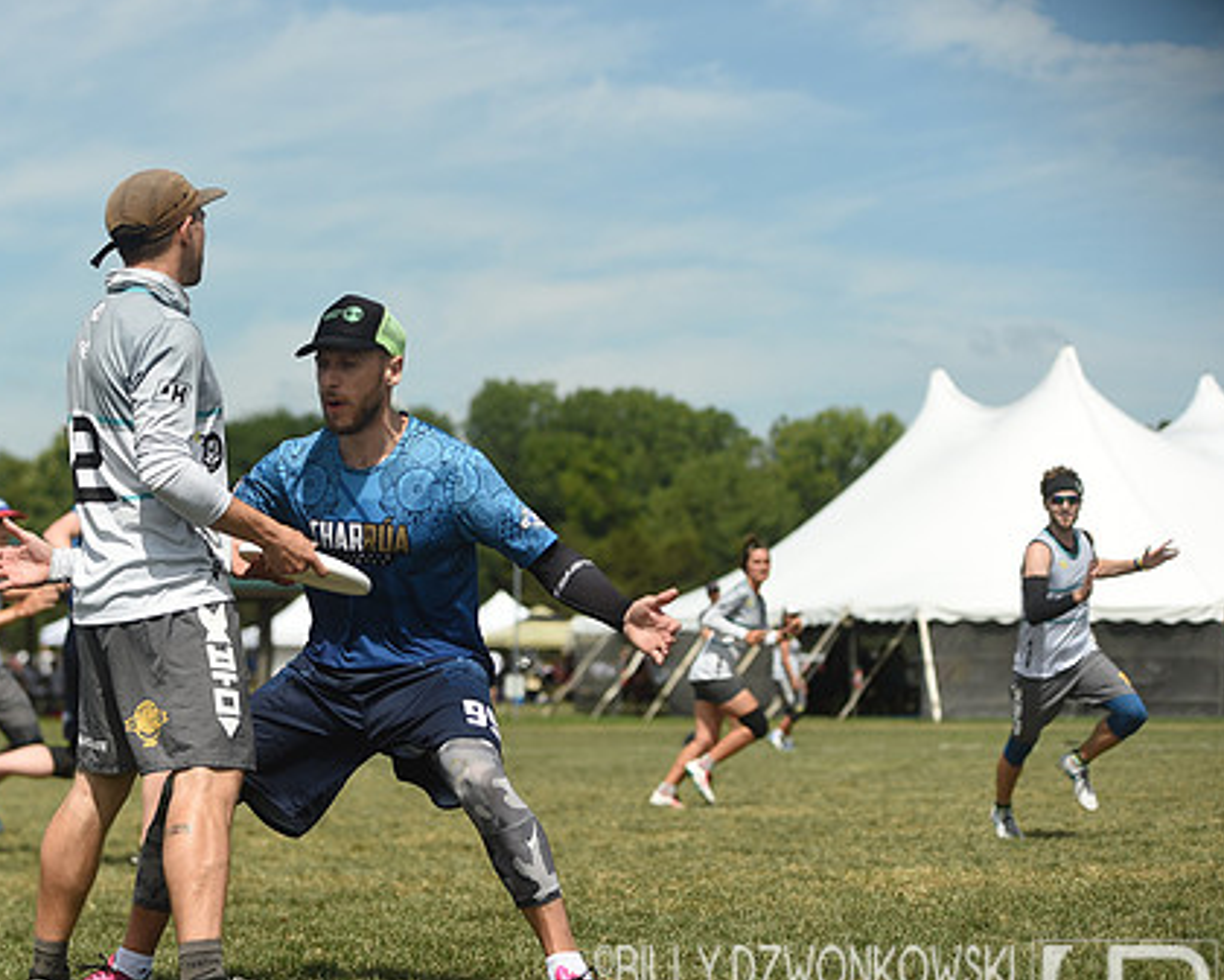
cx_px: 408
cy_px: 526
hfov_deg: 15.6
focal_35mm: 123
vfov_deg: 12.5
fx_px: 4456
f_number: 3.5
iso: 100
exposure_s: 1/2000
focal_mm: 95
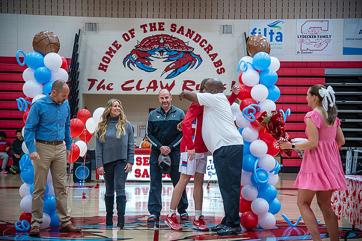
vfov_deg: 17.5
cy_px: 120
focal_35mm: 78
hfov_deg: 26.0
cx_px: 181
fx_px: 784
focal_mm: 78
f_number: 4
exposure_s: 1/320
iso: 2000
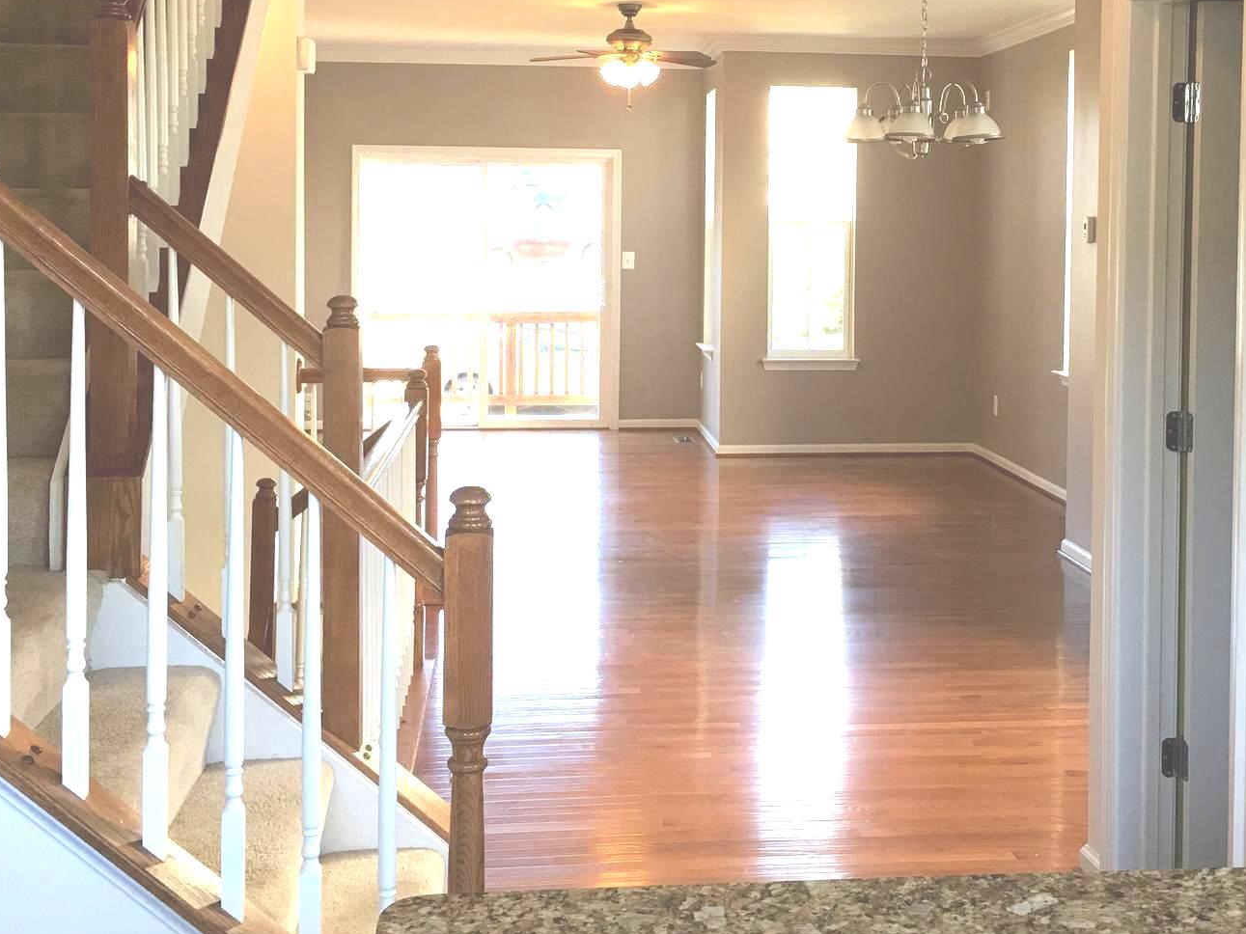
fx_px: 1656
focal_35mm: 46
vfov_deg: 31.2
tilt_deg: -0.5
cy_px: 283
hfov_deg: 41.0
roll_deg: -0.9
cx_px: 750
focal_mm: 4.15
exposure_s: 1/30
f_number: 2.2
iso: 25
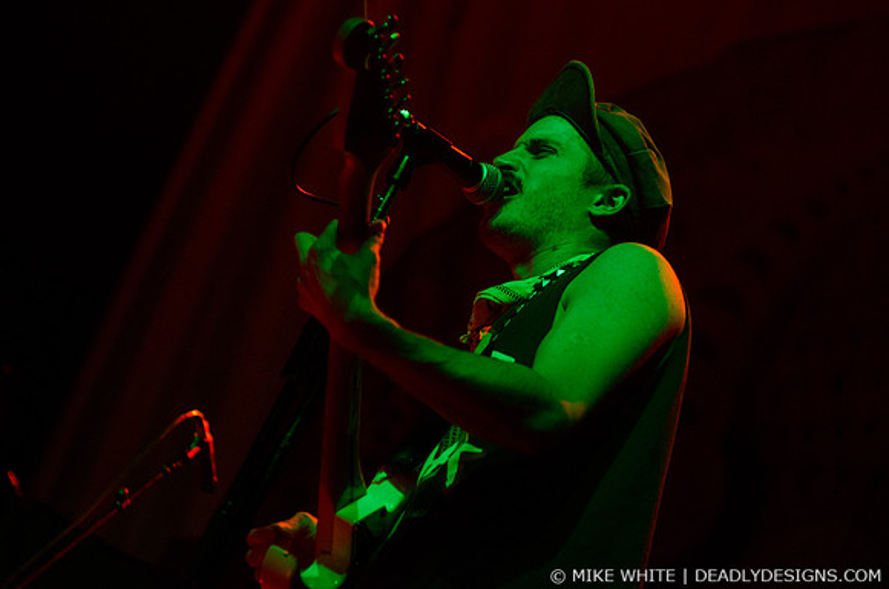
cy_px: 294
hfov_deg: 19.5
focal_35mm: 105
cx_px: 444
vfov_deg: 13.0
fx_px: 2587
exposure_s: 1/200
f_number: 2.8
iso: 2500
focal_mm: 70
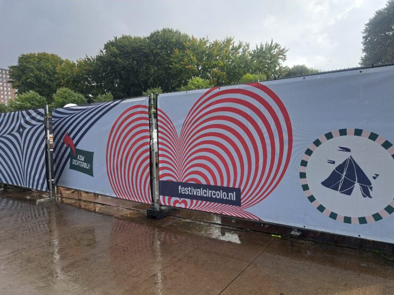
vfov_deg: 56.8
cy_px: 148
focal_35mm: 24
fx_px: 273
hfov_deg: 71.6
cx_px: 197
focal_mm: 5.23
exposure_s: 1/560
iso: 50
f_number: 1.8
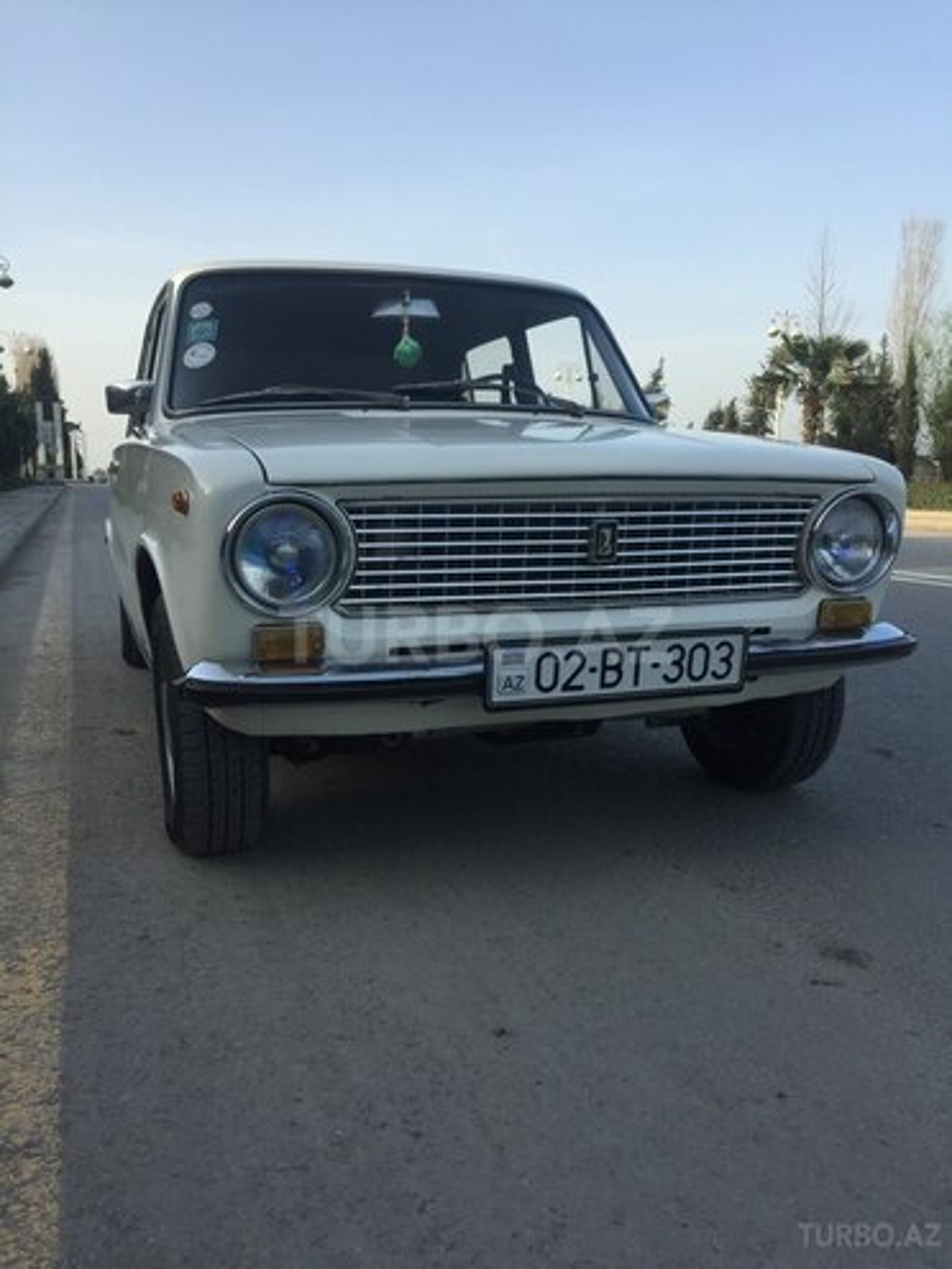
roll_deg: -0.6
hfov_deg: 48.2
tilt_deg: -7.0
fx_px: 1063
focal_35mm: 29
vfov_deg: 61.7
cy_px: 634
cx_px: 476
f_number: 2.2
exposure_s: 1/898
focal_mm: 4.15
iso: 32
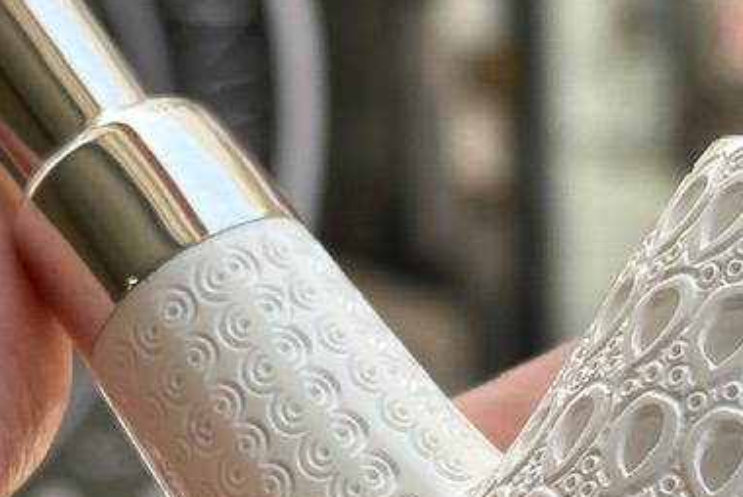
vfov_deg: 8.2
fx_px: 3470
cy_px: 368
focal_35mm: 168
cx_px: 467
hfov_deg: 12.2
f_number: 1.78
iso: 64
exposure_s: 1/756
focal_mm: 6.86
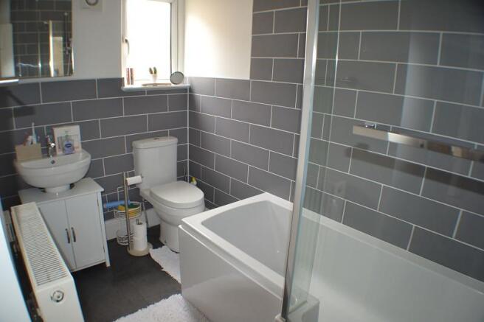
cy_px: 161
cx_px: 242
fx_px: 403
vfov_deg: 43.6
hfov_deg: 61.9
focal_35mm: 30
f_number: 3.8
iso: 400
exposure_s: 1/100
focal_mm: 20
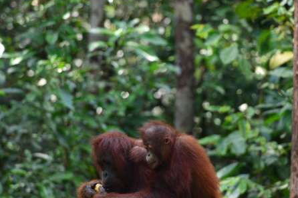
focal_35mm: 359
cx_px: 160
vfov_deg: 3.8
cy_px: 99
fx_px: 2970
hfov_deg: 5.7
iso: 160
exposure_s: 1/200
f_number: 2.8
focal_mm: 200
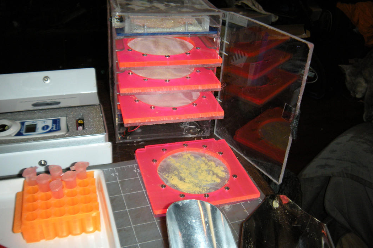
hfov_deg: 51.9
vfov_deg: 35.9
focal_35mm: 37
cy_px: 123
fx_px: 383
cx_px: 186
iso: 200
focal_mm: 5.9
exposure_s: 1/60
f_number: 3.8
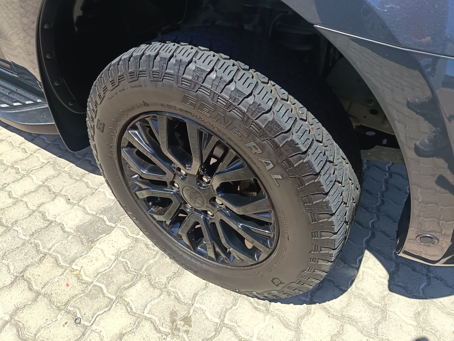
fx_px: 315
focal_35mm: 24
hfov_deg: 71.6
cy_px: 170
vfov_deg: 56.8
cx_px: 227
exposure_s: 1/600
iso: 185
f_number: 1.75
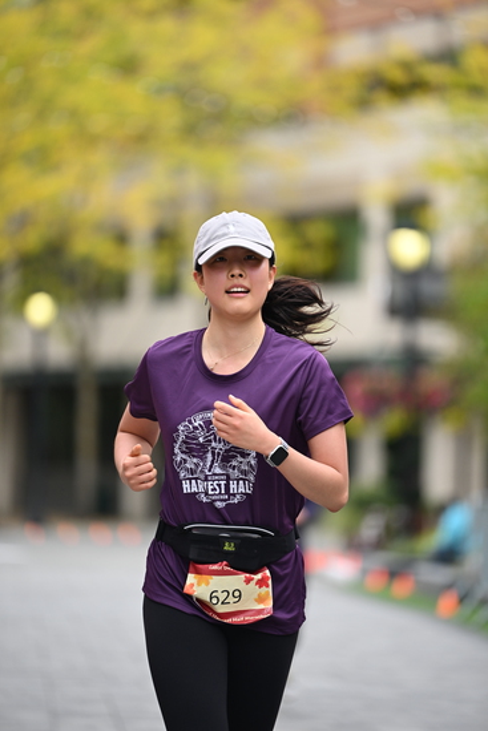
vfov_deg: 10.5
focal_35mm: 195
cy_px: 366
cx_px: 244
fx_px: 3962
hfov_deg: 7.0
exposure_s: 1/1600
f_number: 2.8
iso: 640
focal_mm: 195
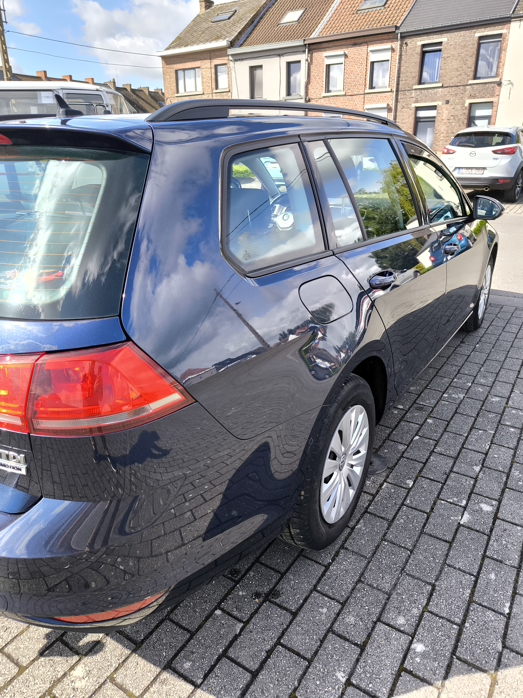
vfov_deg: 71.6
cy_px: 349
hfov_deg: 56.8
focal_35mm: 24
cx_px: 262
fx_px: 483
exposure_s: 1/1010
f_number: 1.9
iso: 50
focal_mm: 6.92
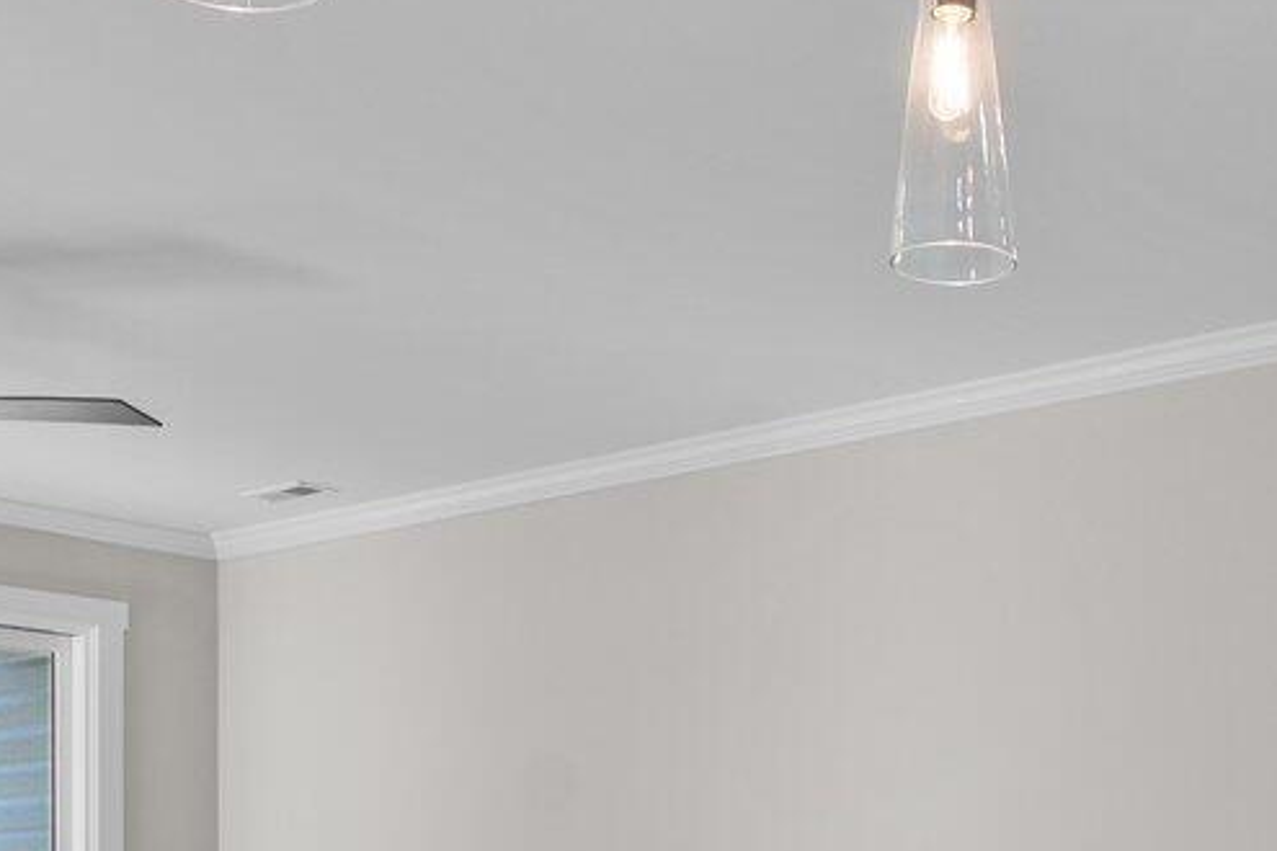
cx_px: 1060
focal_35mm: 62
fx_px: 2199
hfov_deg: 31.4
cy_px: 977
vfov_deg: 20.7
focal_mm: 15
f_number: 6.3
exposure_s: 1/20
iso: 400
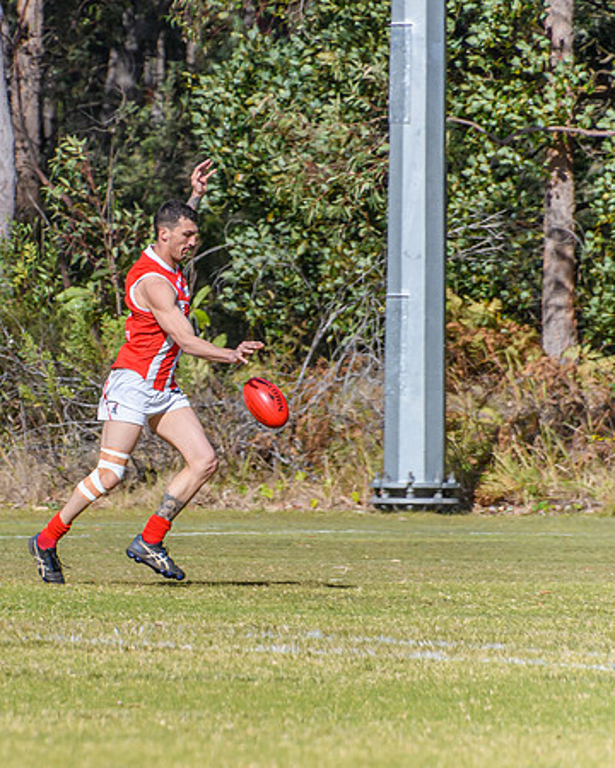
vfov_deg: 2.0
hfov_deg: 1.6
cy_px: 391
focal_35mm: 955
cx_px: 56
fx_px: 21723
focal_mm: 370
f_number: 8
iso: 800
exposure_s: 1/2500
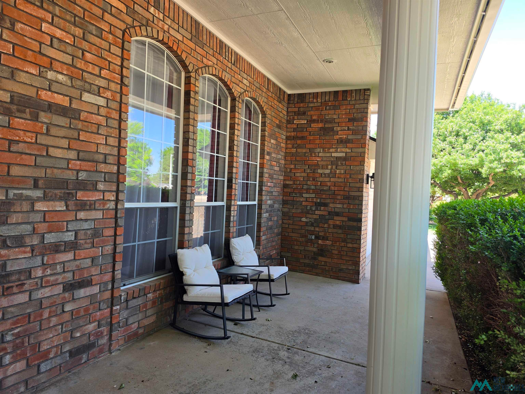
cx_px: 262
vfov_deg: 58.9
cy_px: 197
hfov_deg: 73.9
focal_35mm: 23
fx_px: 349
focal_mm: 6.5
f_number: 1.4
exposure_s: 1/180
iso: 20
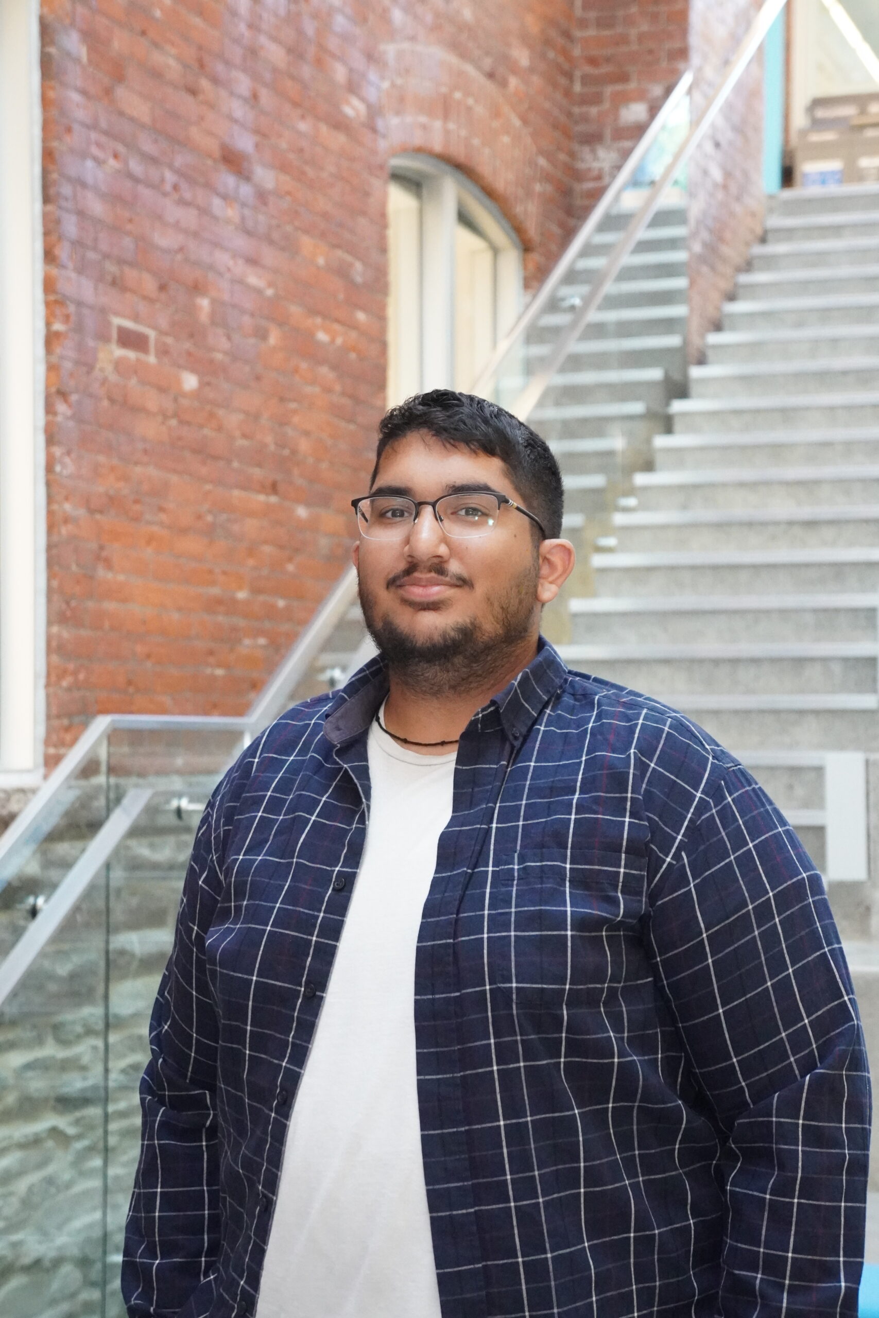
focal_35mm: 76
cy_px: 659
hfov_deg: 17.8
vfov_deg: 26.5
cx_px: 440
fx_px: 2801
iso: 8000
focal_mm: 51
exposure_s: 1/125
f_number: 5
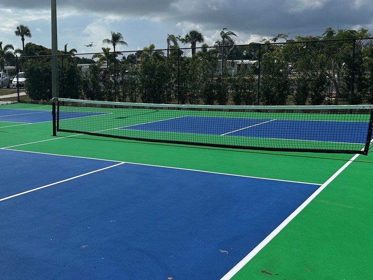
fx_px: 474
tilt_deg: -5.9
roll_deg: +2.3
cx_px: 93
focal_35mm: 44
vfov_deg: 32.9
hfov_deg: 41.7
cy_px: 126
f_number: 1.5
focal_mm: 5.7
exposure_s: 1/7463
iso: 50
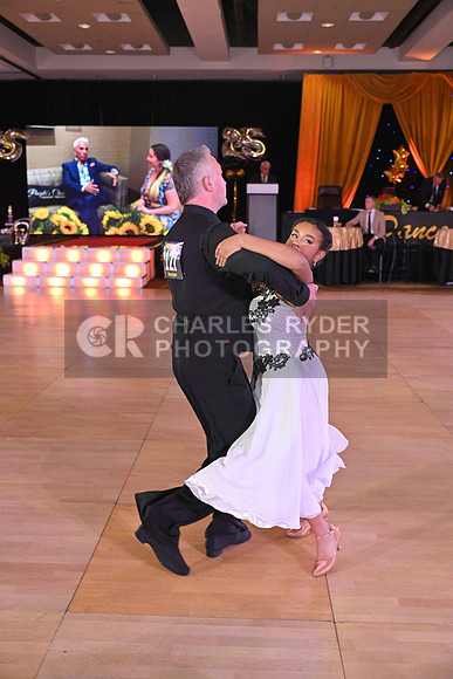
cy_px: 340
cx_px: 226
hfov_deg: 35.1
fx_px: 717
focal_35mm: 38
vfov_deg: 50.7
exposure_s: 1/400
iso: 3200
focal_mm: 38
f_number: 5
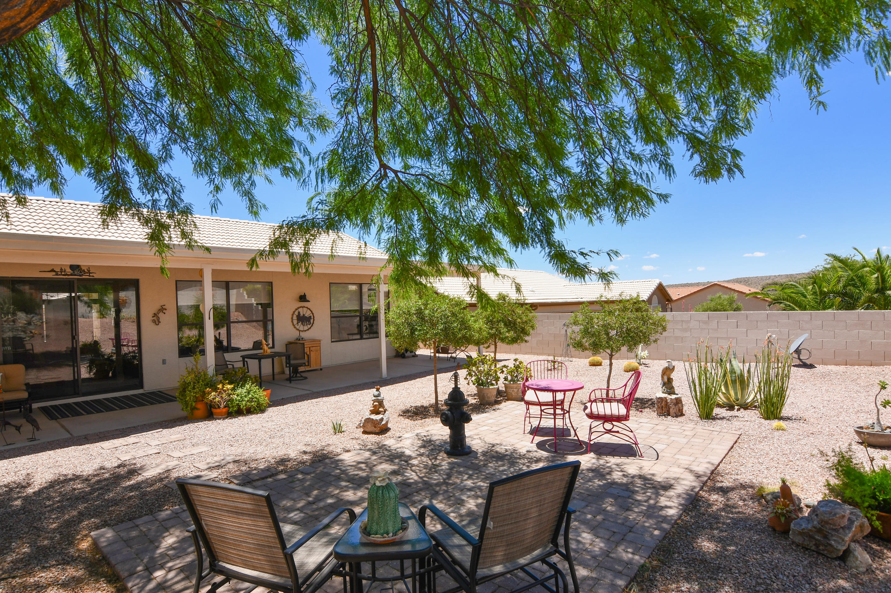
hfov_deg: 93.3
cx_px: 440
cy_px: 310
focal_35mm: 17
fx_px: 421
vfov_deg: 70.4
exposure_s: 1/250
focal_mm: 11
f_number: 10
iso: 100
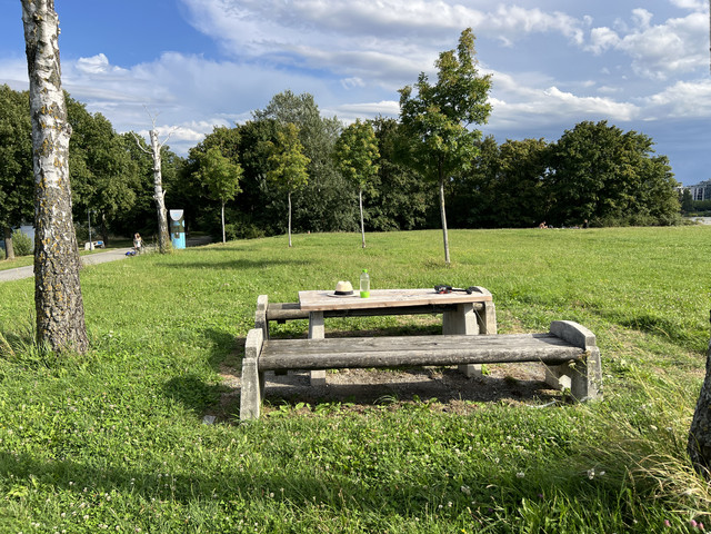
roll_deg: +1.9
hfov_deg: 67.3
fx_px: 534
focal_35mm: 26
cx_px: 356
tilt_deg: -6.8
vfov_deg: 53.1
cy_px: 267
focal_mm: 5.7
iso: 50
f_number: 1.5
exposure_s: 1/3165
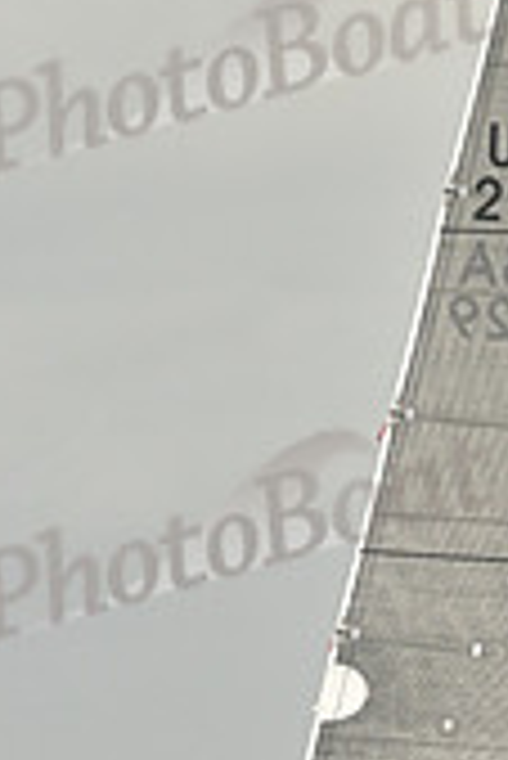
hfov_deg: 1.9
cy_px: 229
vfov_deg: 2.9
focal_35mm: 722
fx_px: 15250
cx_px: 843
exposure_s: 1/800
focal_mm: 210
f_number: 7.1
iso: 400
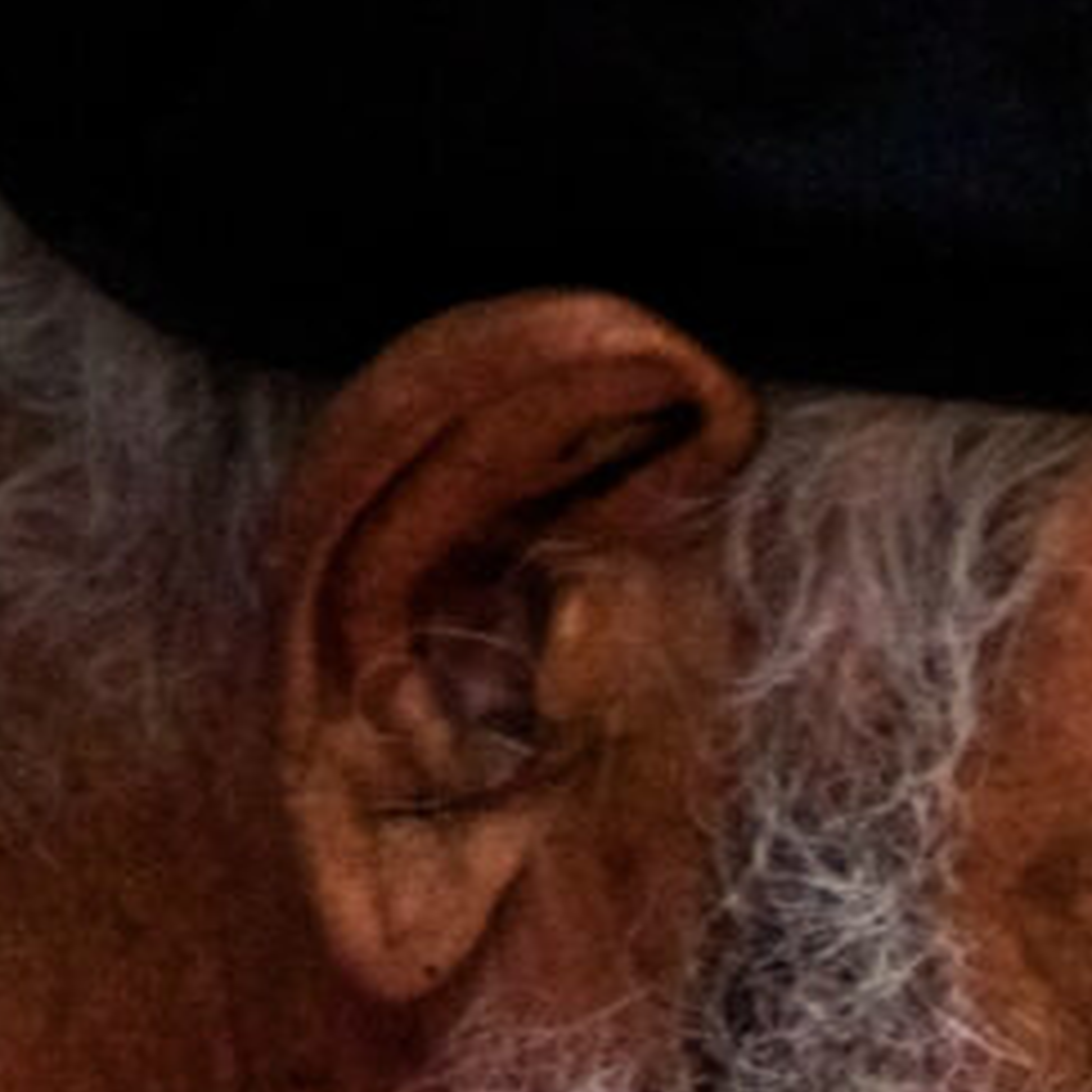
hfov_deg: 1.2
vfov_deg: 1.2
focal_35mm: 1433
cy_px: 1712
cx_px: 2355
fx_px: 51144
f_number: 9.5
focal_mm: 142.5
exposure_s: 1/250
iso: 200
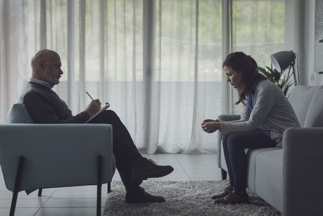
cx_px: 162
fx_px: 449
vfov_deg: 27.0
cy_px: 108
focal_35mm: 50
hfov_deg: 39.6
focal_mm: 50
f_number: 2.8
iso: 250
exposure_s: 1/80
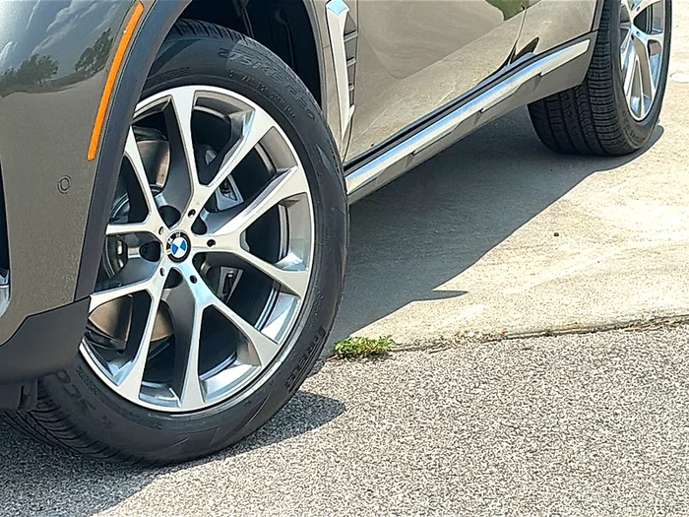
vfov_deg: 14.8
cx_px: 344
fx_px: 1990
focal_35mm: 100
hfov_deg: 19.6
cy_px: 258
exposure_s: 1/4405
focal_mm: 6.86
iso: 64
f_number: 1.78
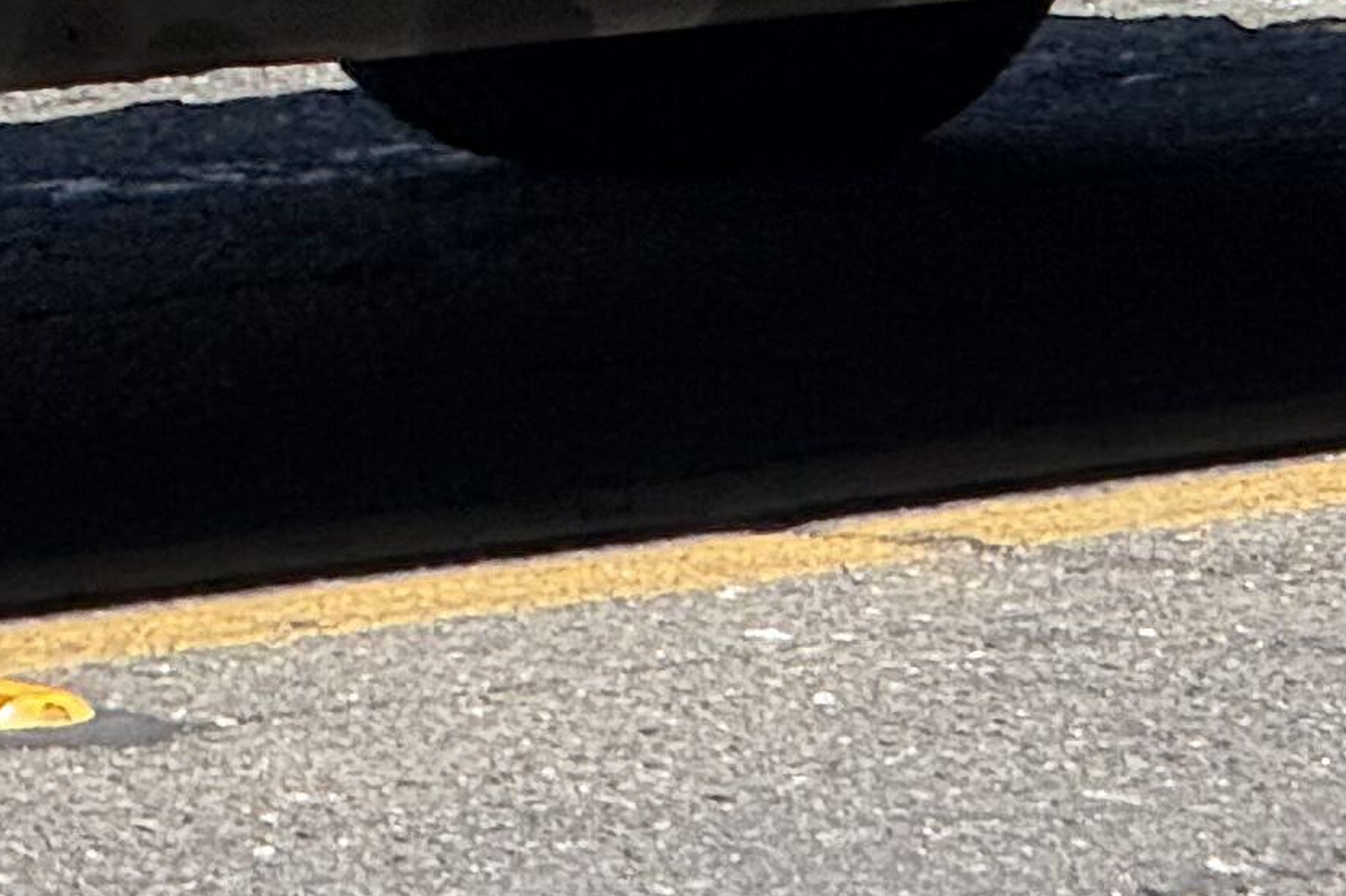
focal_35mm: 603
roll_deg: +0.2
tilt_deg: -1.5
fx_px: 22535
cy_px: -1299
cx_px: 795
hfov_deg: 3.4
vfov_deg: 2.3
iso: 64
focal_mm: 15.66
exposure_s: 1/951
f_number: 2.8
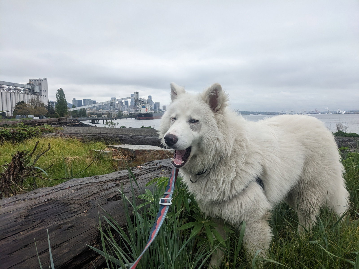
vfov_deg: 51.4
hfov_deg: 65.3
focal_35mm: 27
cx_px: 180
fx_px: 280
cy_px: 134
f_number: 1.73
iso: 79
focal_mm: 4.38
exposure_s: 1/1675
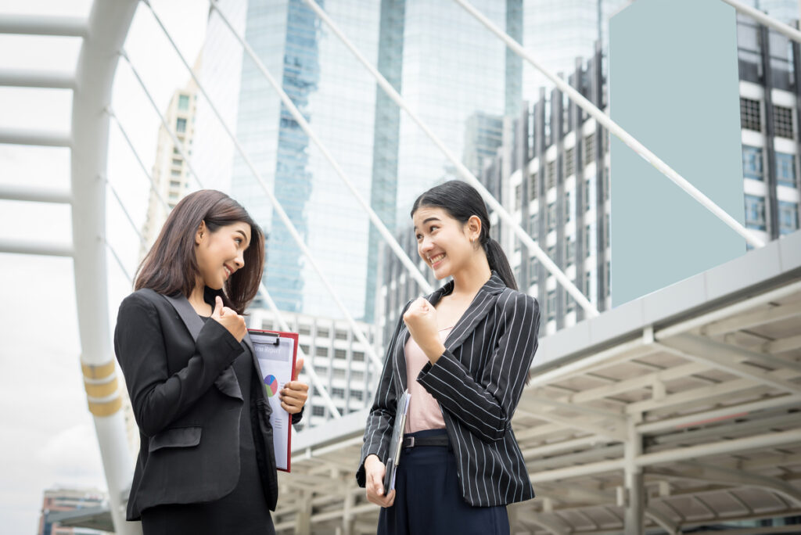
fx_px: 1113
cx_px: 400
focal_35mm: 50
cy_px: 268
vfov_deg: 27.0
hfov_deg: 39.6
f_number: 4
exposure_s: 1/400
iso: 200
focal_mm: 50
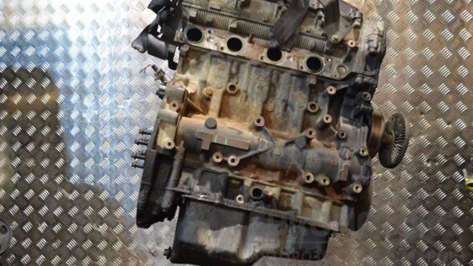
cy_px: 117
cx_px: 235
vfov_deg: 33.6
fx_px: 439
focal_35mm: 35
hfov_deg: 56.6
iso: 3200
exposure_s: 1/125
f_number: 5.6
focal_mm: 22
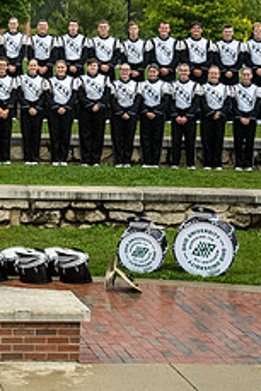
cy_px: 85
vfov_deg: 18.9
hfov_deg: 12.0
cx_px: -178
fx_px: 1162
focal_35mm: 107
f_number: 4
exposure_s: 1/800
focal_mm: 40
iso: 1250
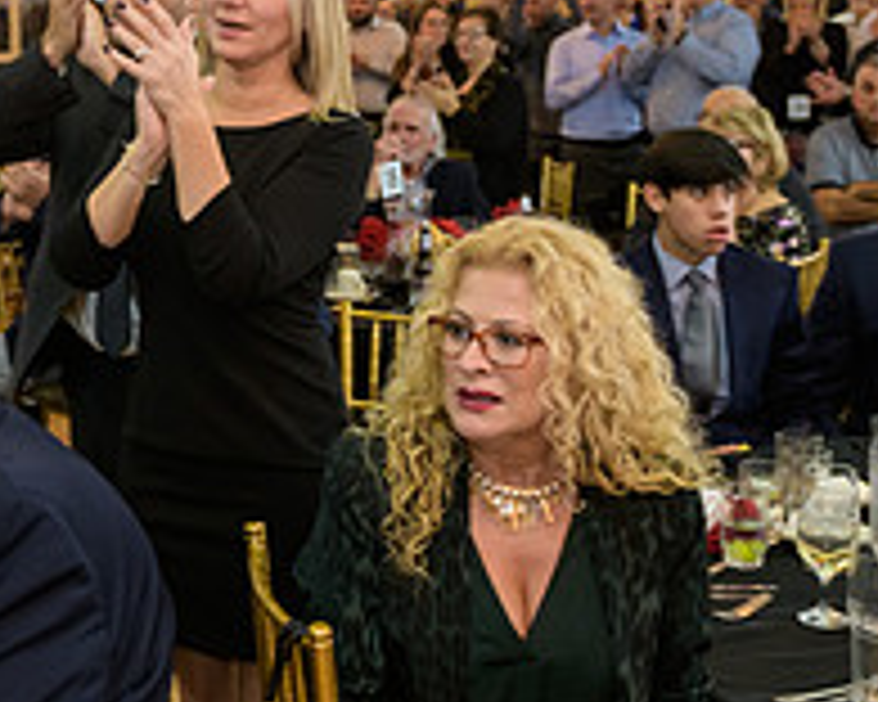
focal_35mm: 67
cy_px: 169
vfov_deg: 22.6
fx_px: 1741
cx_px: 239
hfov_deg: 28.0
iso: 1000
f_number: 3.2
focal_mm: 24
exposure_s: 1/125
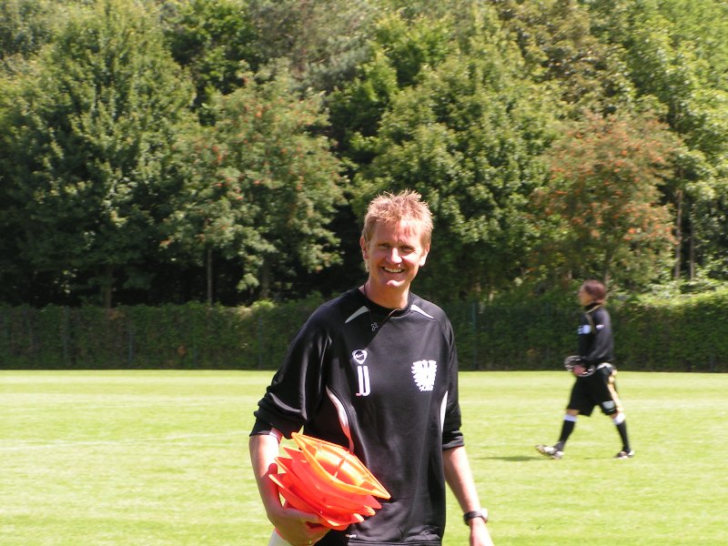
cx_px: 364
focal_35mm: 150
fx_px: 3155
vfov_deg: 9.9
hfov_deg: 13.2
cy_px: 273
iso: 50
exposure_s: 1/200
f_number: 5
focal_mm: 22.9
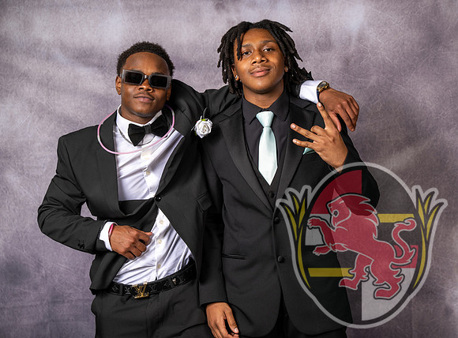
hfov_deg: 32.9
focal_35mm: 59
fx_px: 775
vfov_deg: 24.6
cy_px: 169
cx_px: 250
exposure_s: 1/400
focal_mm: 55
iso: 50
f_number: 4.5
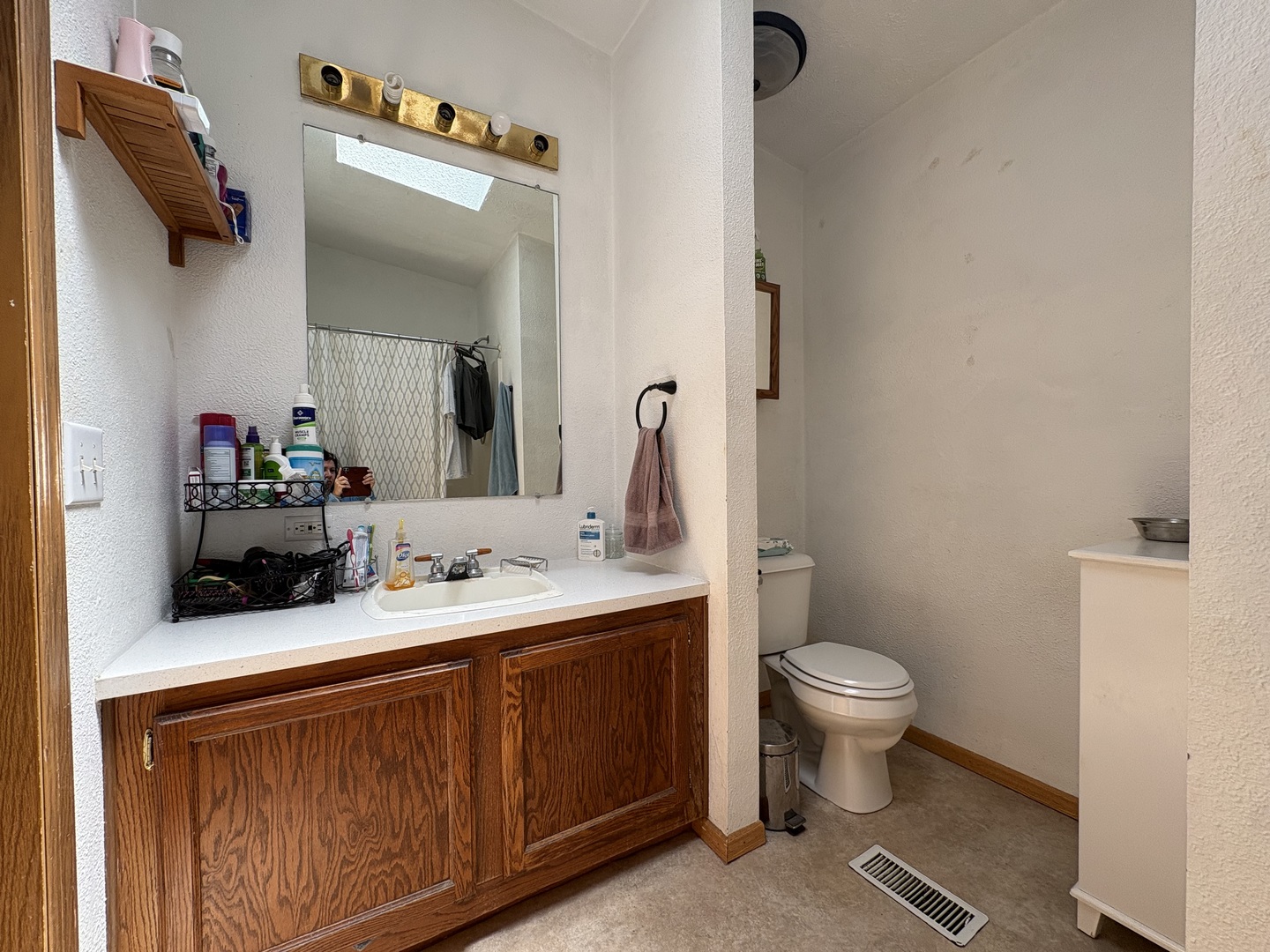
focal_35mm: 14
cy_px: 476
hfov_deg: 102.1
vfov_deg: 85.7
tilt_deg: -0.2
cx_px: 635
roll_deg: +0.5
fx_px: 514
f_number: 2.2
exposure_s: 1/99
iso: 50
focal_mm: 2.22
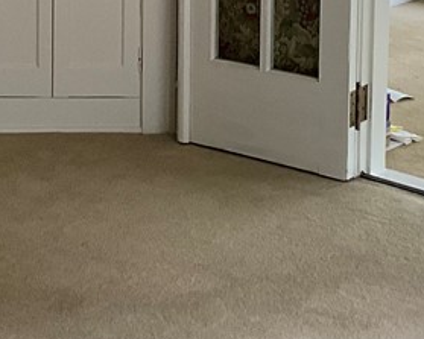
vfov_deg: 14.2
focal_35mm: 104
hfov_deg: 18.3
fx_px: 1305
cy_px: -102
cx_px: 93
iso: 125
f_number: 1.8
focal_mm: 3
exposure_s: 1/60
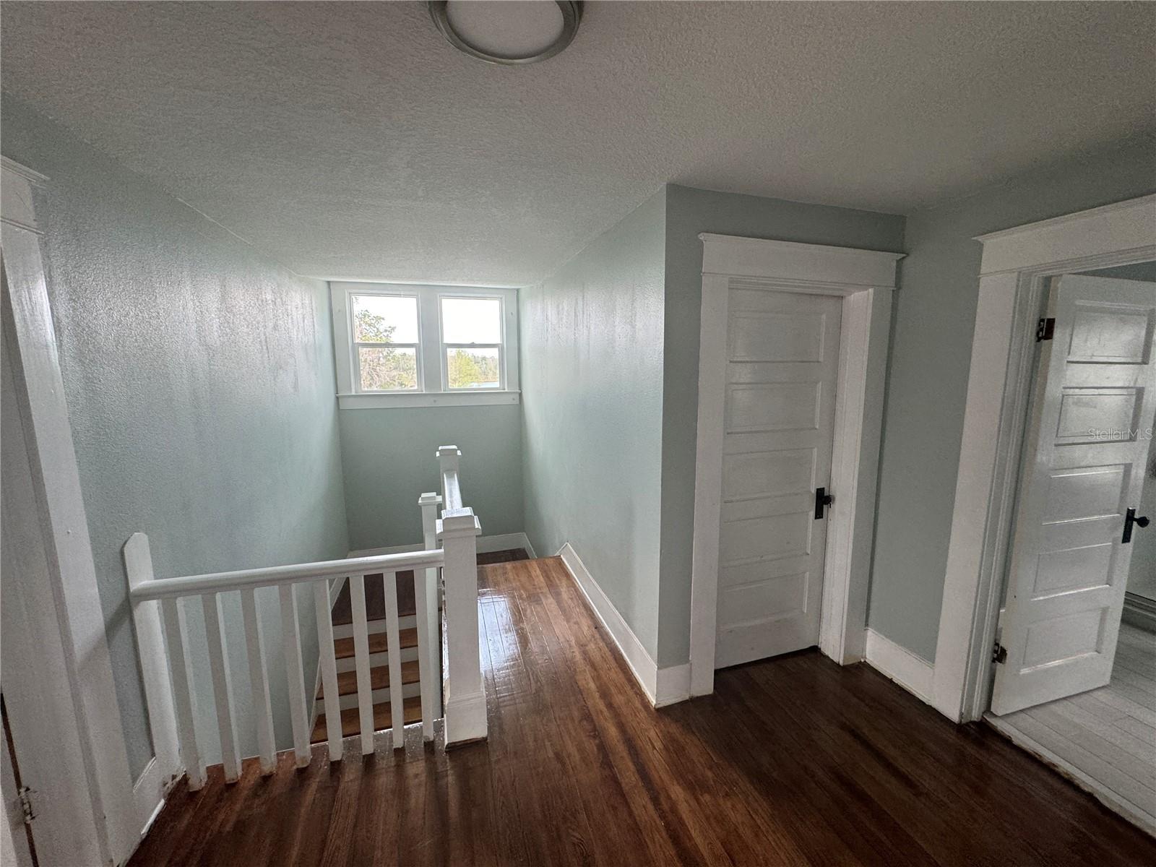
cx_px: 578
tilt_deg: -9.1
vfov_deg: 85.7
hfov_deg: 102.1
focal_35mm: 14
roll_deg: +0.5
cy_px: 434
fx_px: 468
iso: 160
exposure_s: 1/120
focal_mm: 2.22
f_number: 2.2
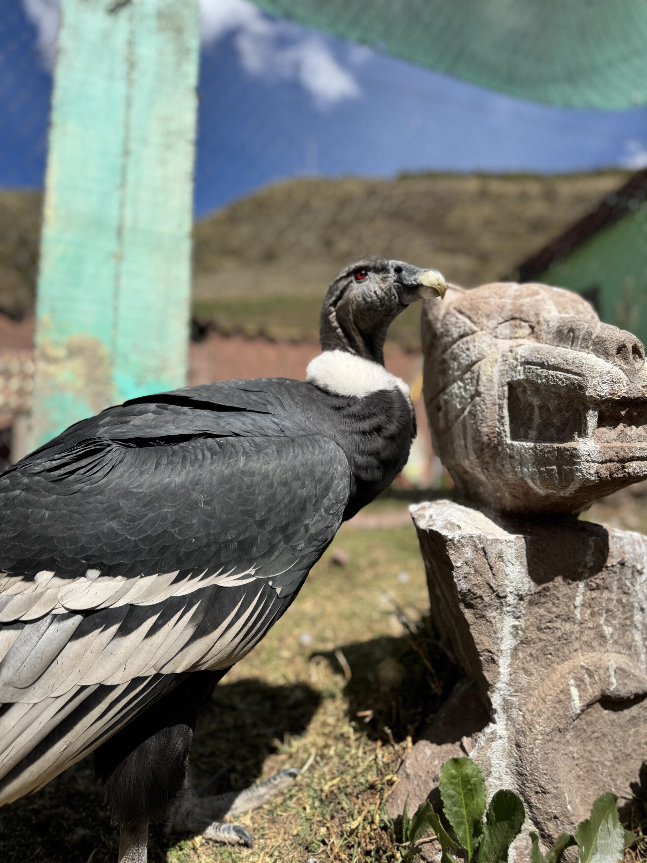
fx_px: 598
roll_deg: +0.3
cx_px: 324
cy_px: 432
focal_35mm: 24
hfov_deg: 56.8
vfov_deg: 71.6
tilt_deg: +7.0
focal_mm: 6.76
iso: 80
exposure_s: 1/2833
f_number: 1.78
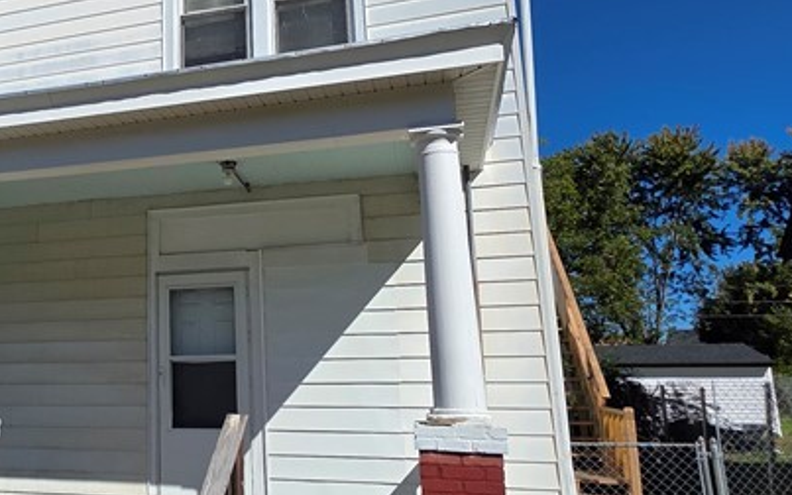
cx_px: 122
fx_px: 756
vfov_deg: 36.2
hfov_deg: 50.7
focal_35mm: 35
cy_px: 218
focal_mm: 2.2
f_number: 1.9
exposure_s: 1/3455
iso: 40
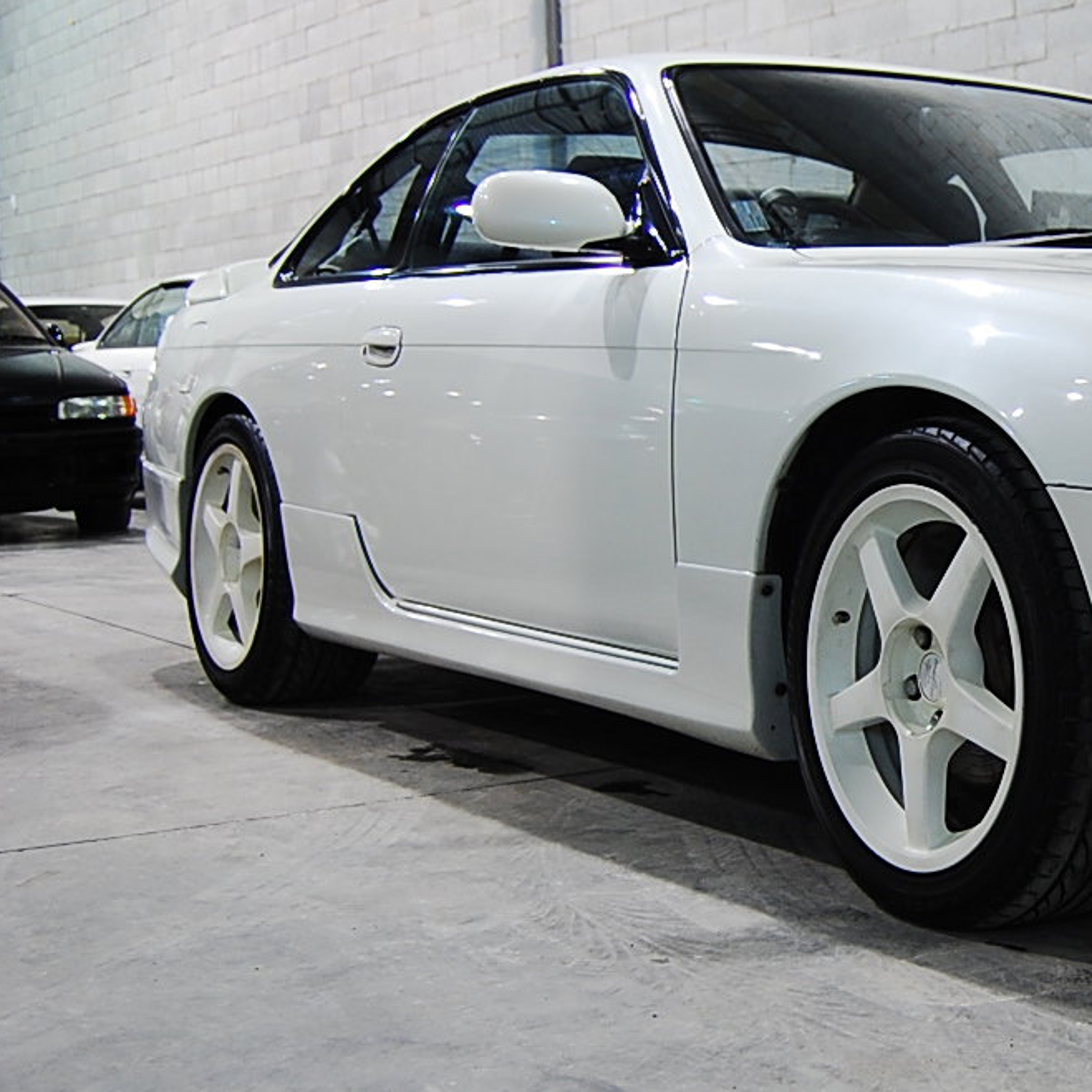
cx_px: 1133
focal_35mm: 64
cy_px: 602
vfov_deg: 26.9
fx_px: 2284
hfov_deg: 25.4
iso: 400
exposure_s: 1/15
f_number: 3.8
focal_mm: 22
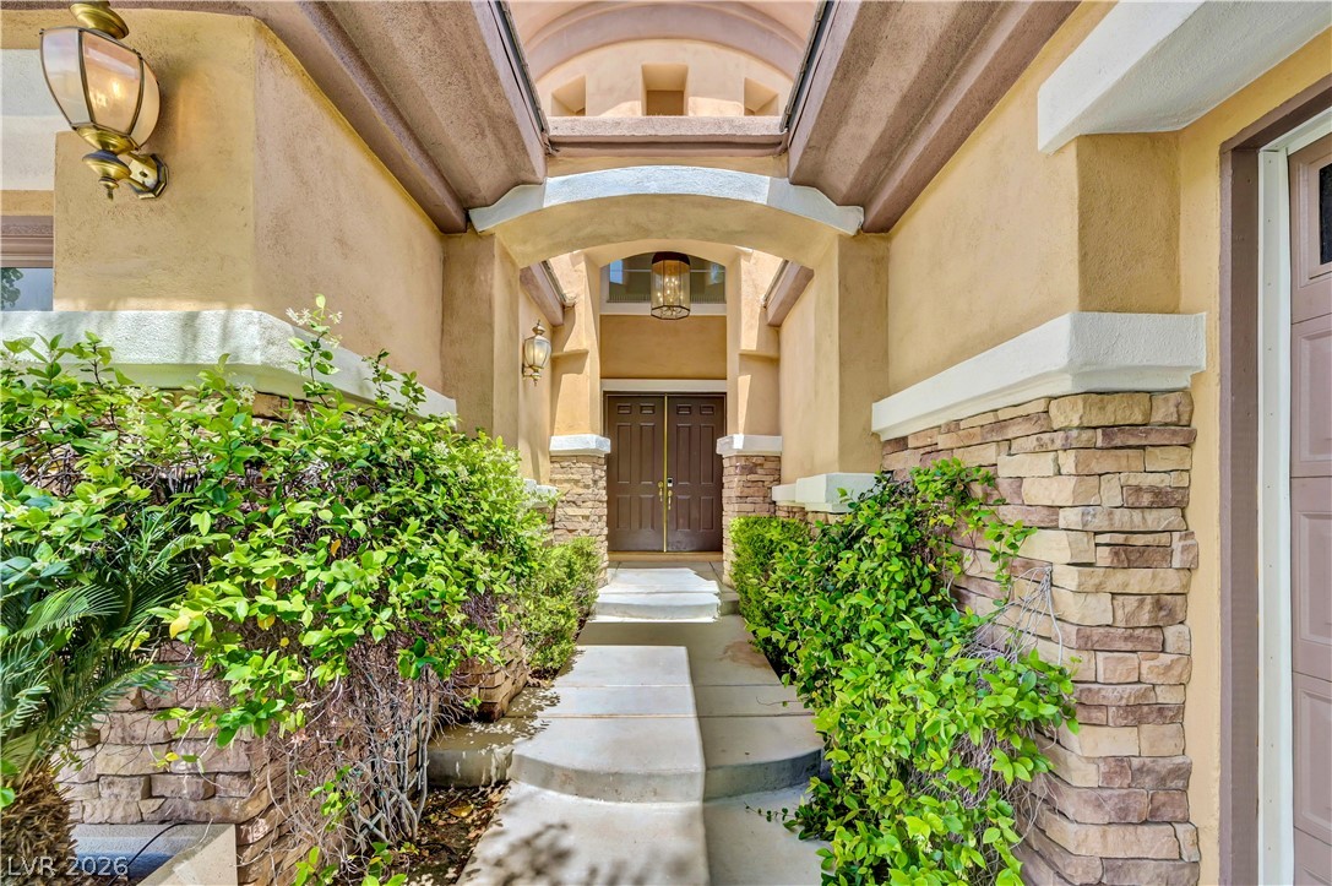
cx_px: 666
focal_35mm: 14
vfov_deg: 81.1
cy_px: 443
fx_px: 518
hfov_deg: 104.3
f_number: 9
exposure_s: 1/500
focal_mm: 14
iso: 400
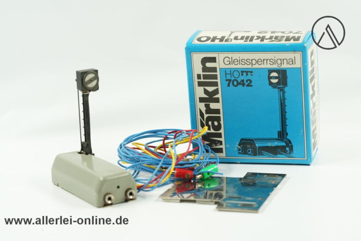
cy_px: 120
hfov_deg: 22.6
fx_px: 902
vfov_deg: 15.2
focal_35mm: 90
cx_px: 180
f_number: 10
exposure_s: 1/15
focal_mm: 90
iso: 500
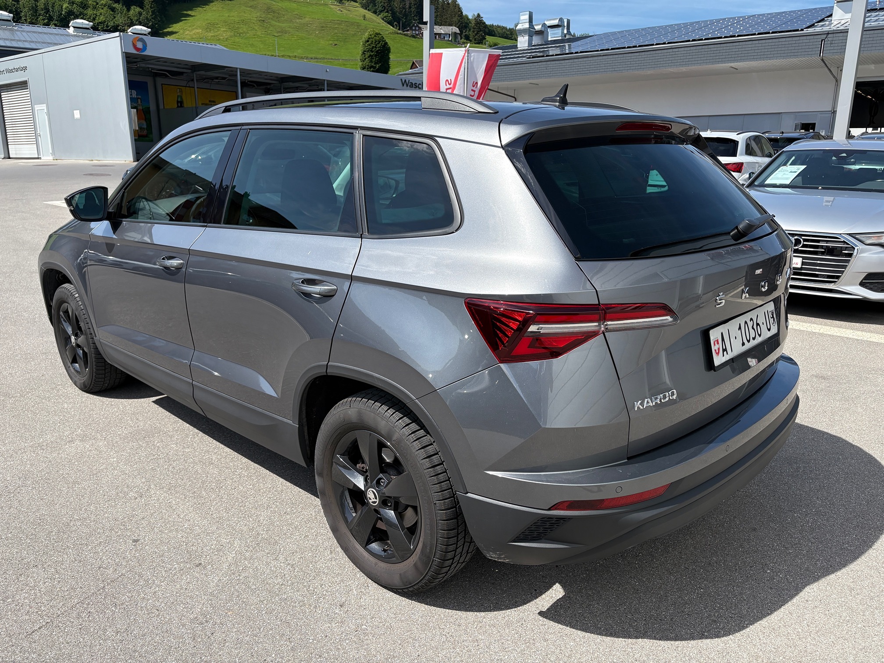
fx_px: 664
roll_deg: -0.3
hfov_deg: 67.3
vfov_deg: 53.1
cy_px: 332
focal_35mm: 26
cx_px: 442
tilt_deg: -13.7
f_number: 1.6
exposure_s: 1/3125
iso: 64
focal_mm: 5.96
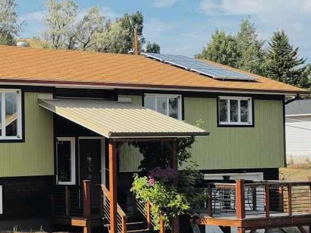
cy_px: 148
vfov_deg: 16.1
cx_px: 58
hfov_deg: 21.0
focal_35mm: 92
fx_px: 827
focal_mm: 6.76
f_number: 1.78
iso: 64
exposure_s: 1/3257
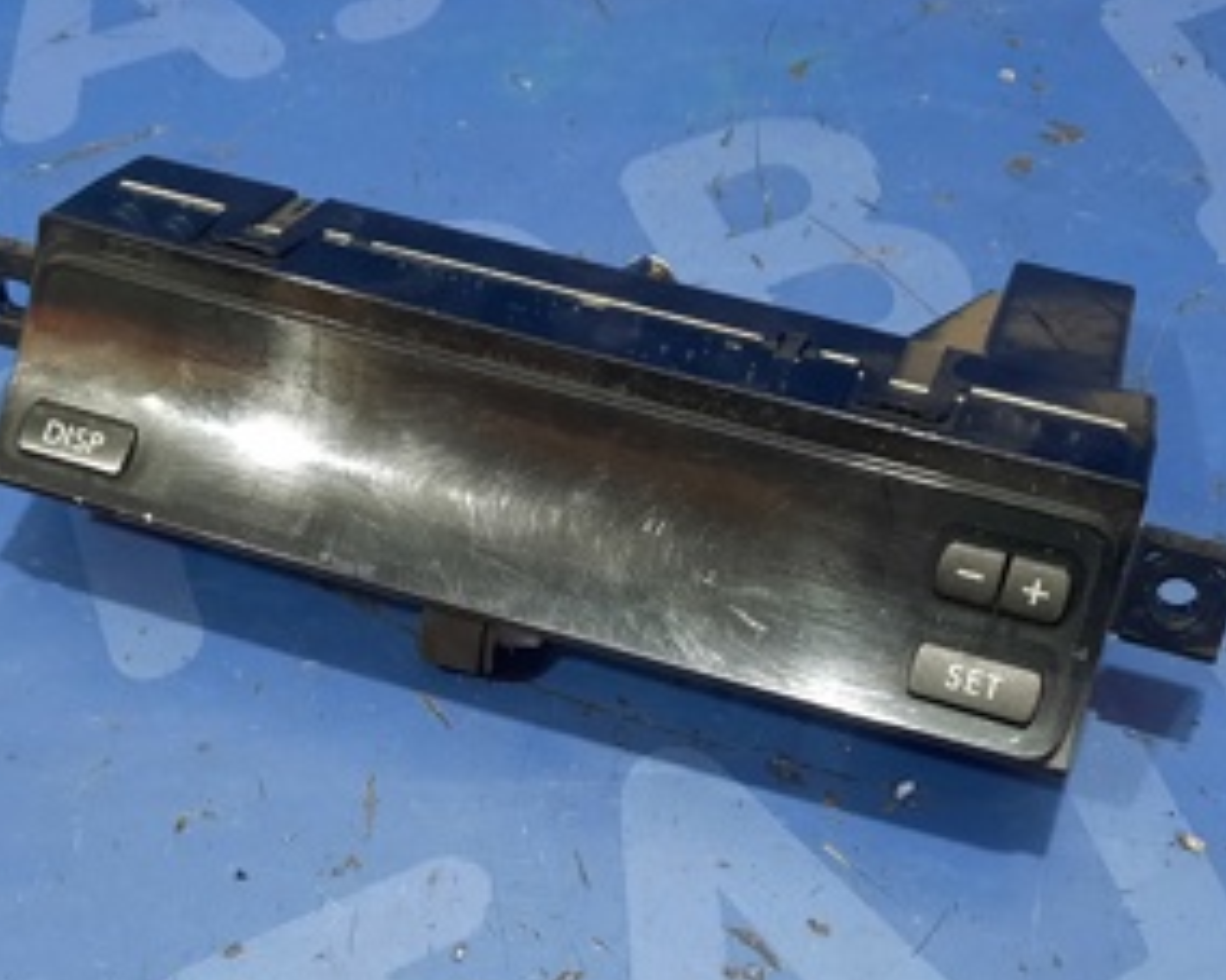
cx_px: 548
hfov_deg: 34.1
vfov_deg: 27.5
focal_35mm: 55
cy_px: 591
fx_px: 1995
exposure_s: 1/33
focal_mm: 4.6
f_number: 2
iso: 320
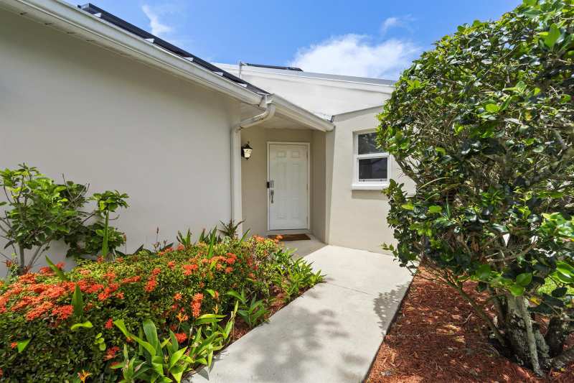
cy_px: 192
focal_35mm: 14
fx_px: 223
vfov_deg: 81.2
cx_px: 287
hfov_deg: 104.3
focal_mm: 14
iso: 250
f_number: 9
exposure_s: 1/200
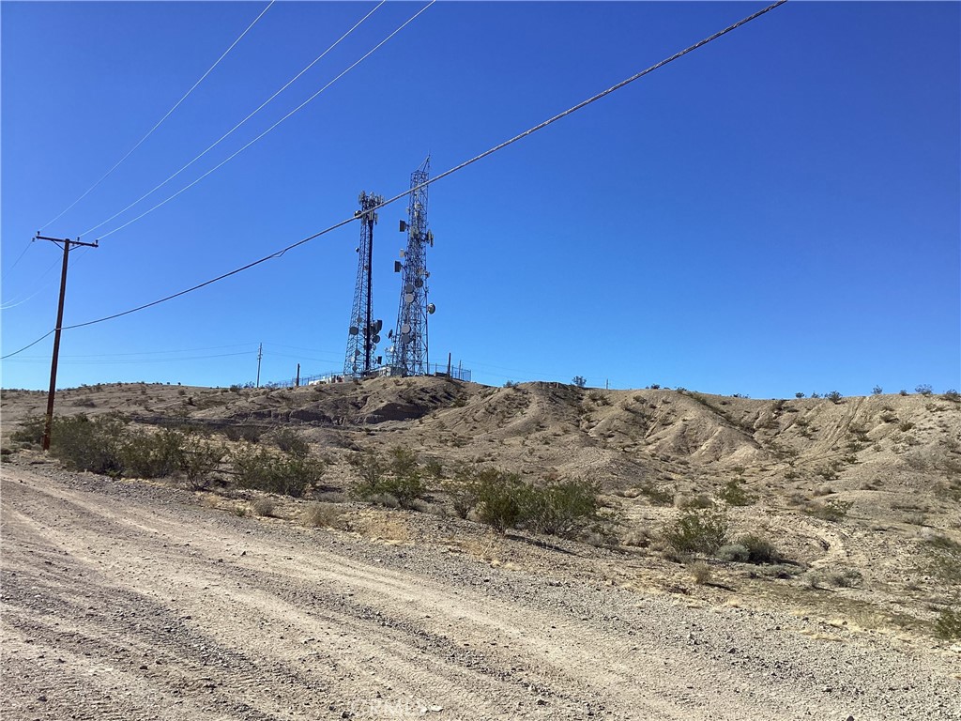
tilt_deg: +7.6
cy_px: 360
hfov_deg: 58.4
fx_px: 861
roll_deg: -2.1
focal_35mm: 31
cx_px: 480
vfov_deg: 45.4
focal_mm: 3.3
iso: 25
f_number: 2.4
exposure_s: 1/1894
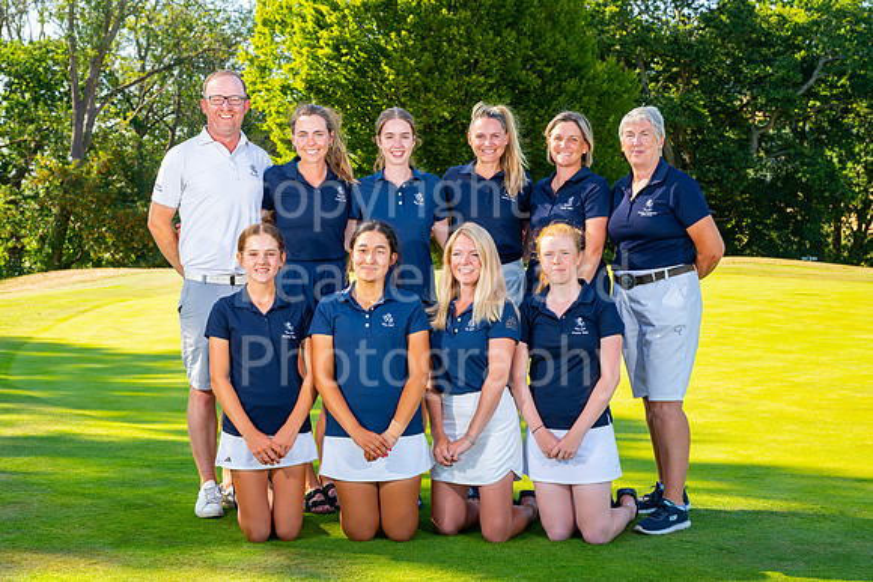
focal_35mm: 59
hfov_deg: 33.9
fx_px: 1431
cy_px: 291
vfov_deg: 23.0
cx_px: 436
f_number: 9
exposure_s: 1/60
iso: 100
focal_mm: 59
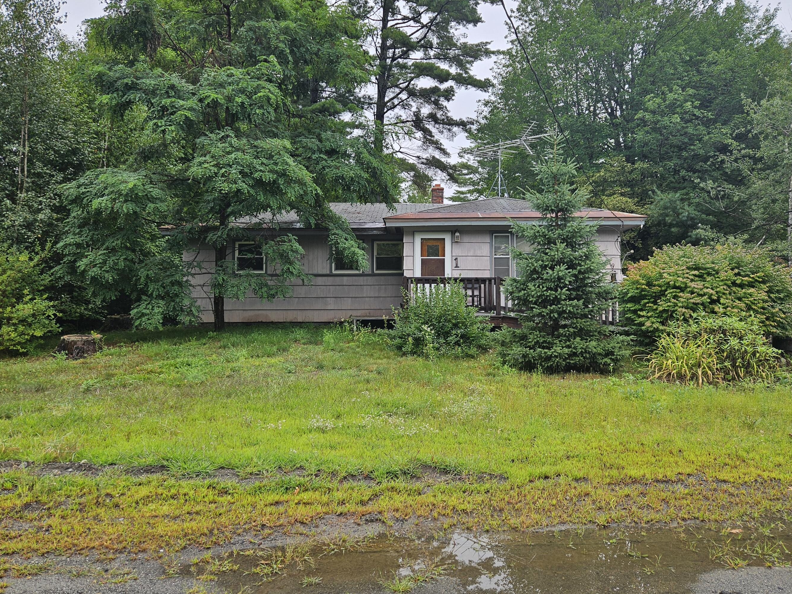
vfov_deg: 53.0
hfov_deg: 67.2
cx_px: 422
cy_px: 271
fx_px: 595
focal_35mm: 26
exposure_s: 1/194
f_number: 1.8
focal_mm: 5.4
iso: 25
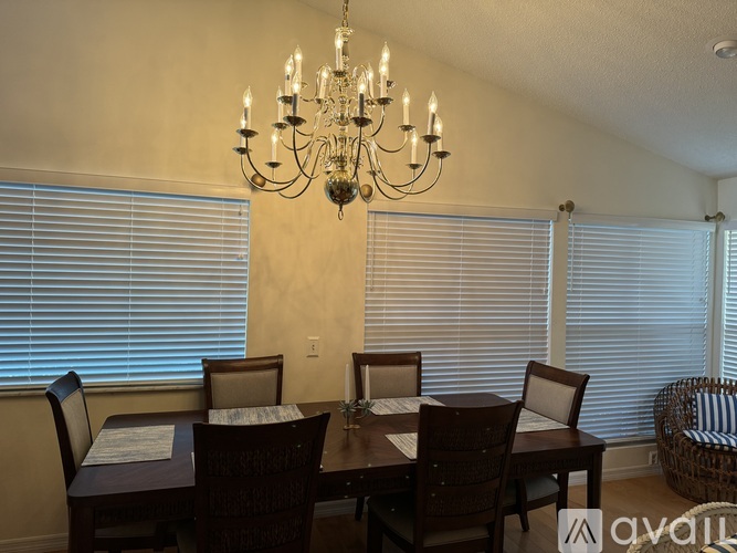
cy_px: 276
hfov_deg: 71.6
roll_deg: -1.8
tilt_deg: -0.7
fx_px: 511
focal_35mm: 24
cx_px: 368
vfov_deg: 56.8
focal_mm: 6.86
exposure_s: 1/60
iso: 160
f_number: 1.78
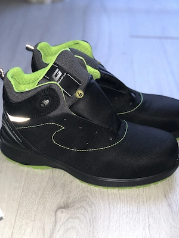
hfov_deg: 28.0
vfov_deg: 36.8
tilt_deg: -36.8
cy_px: 119
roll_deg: -2.0
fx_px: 359
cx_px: 90
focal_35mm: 52
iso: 25
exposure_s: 1/30
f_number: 2.4
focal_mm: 6
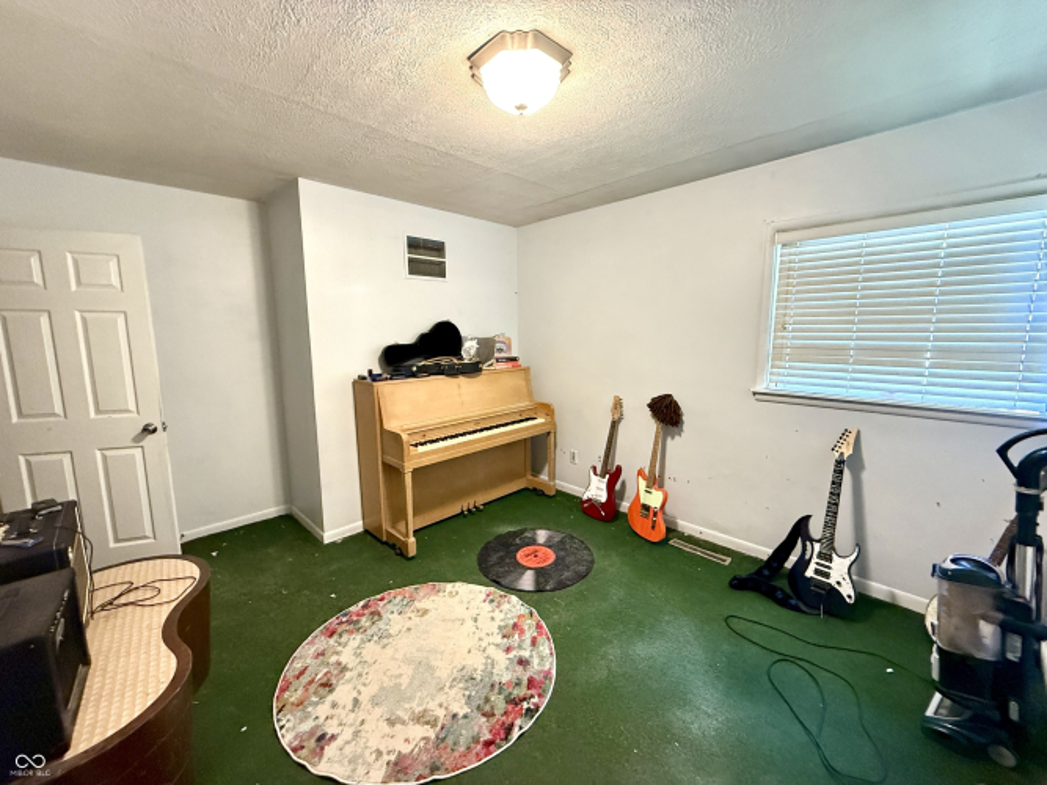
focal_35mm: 14
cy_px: 392
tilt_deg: -8.0
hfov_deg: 102.1
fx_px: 423
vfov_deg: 85.7
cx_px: 524
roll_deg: +0.5
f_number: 2.2
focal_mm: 2.22
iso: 640
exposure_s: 1/60
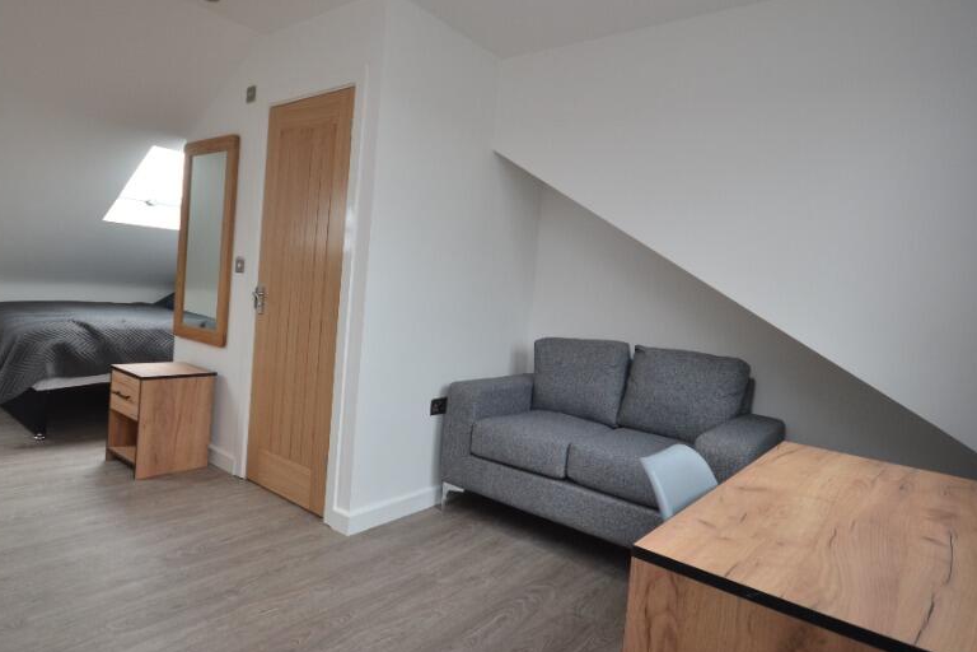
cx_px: 431
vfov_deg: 61.9
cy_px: 309
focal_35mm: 20
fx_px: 543
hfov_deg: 83.6
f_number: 4.5
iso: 400
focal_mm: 10
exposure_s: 1/80
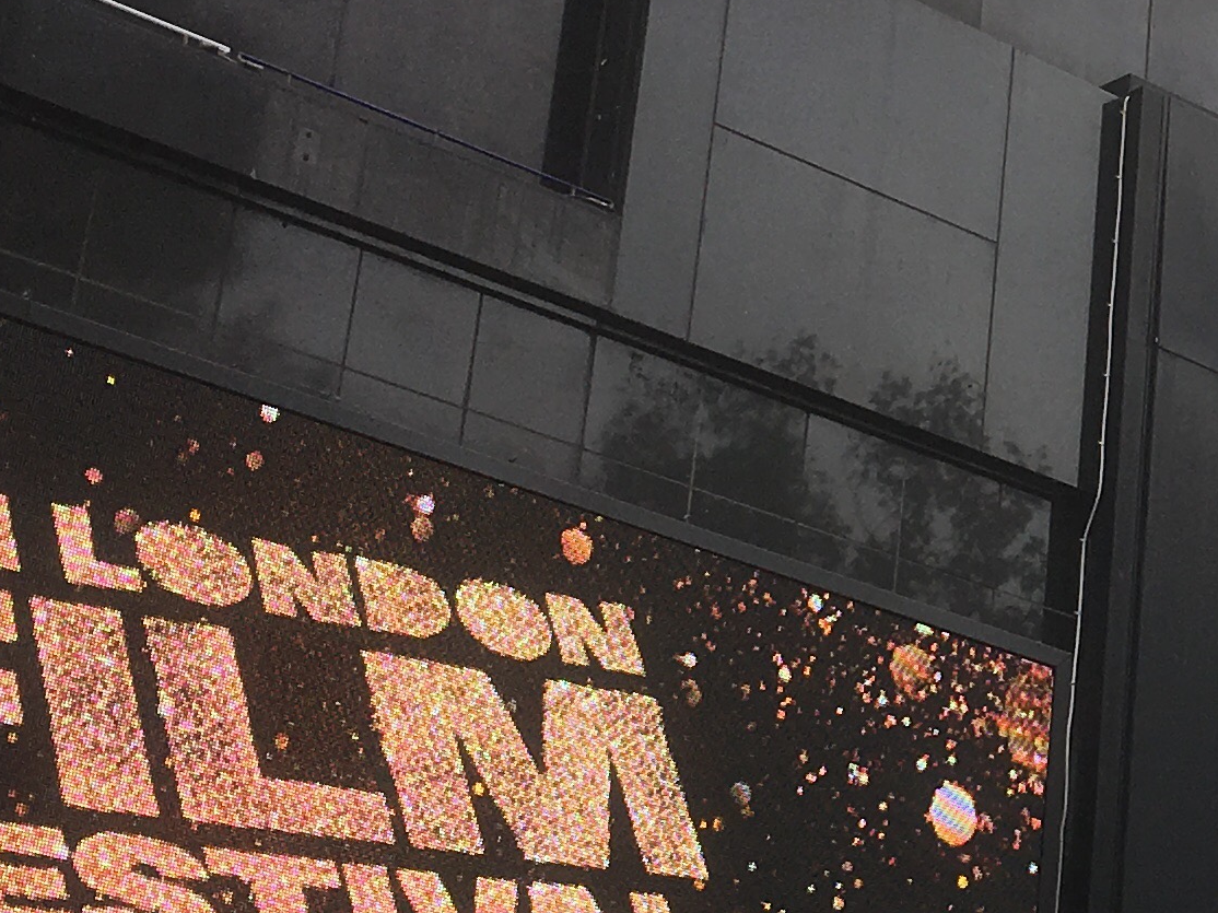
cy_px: 379
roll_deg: -1.1
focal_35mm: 105
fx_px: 3694
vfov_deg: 14.1
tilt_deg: +26.6
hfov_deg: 17.5
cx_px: 1598
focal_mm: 4.15
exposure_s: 1/348
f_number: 2.2
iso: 25
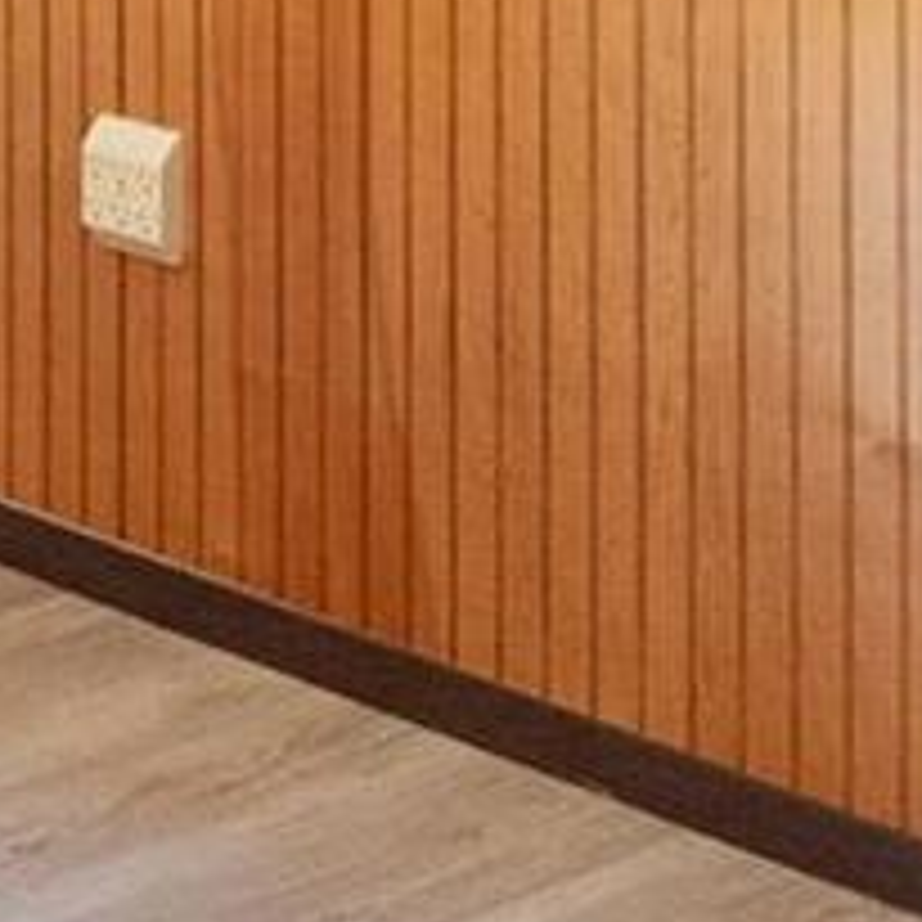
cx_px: -1772
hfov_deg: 11.1
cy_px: -697
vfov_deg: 14.6
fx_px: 3194
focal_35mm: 106
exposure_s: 1/13
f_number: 6.3
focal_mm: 8
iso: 400
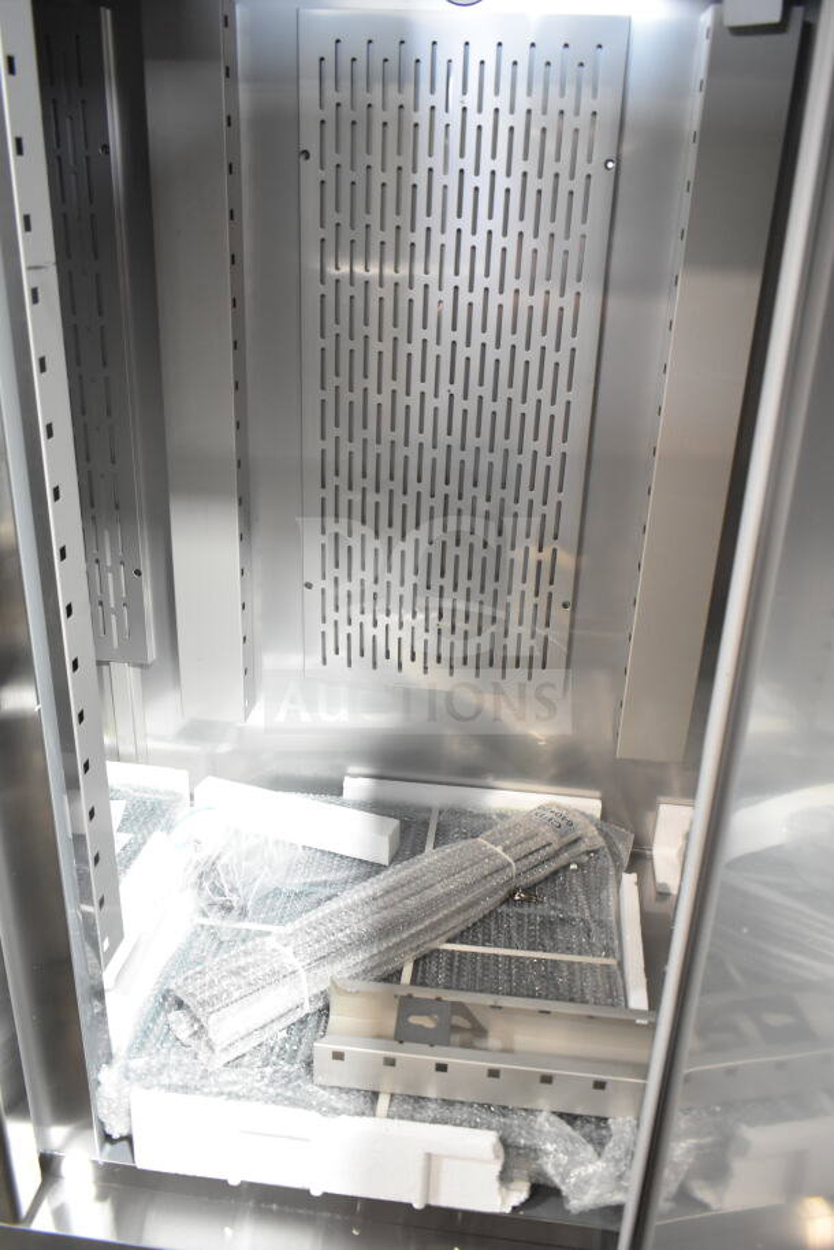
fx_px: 1042
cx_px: 417
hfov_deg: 43.6
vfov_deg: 61.9
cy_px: 625
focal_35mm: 30
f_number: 3.5
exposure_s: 1/50
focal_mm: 20
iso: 1600
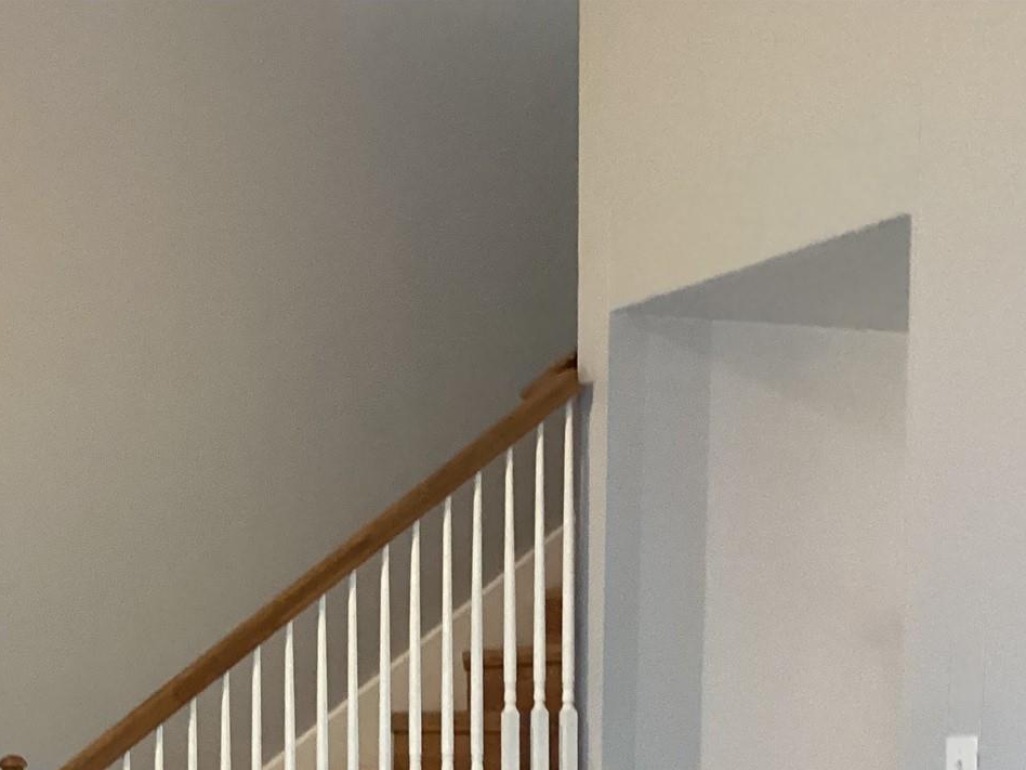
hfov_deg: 27.5
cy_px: 831
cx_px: 30
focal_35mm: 67
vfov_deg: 20.9
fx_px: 1986
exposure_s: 1/60
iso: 320
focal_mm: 3.3
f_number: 2.4
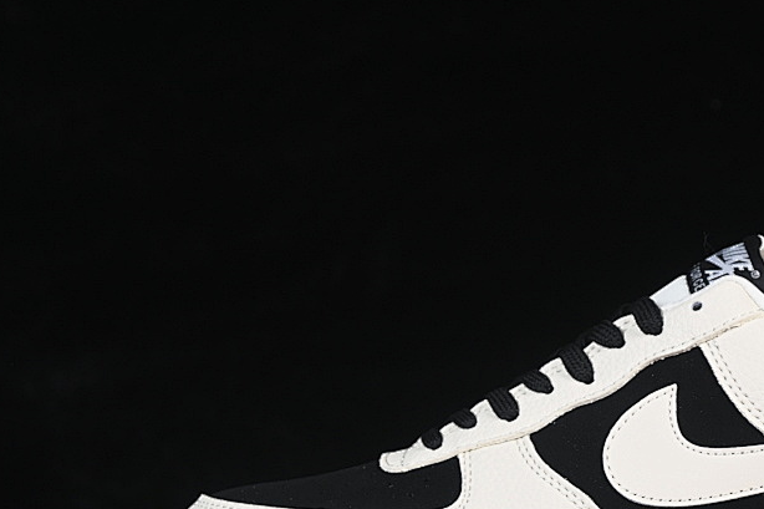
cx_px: 636
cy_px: 399
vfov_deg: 10.4
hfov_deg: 15.4
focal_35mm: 132
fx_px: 2800
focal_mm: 50
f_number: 7.1
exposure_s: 1/80
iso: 160
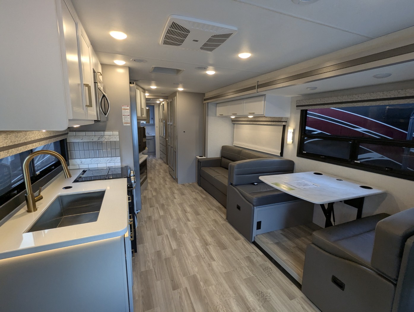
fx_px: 192
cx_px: 207
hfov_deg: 94.4
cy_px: 156
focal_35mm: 16
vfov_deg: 78.2
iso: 115
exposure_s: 1/100
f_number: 2.2
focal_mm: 2.35
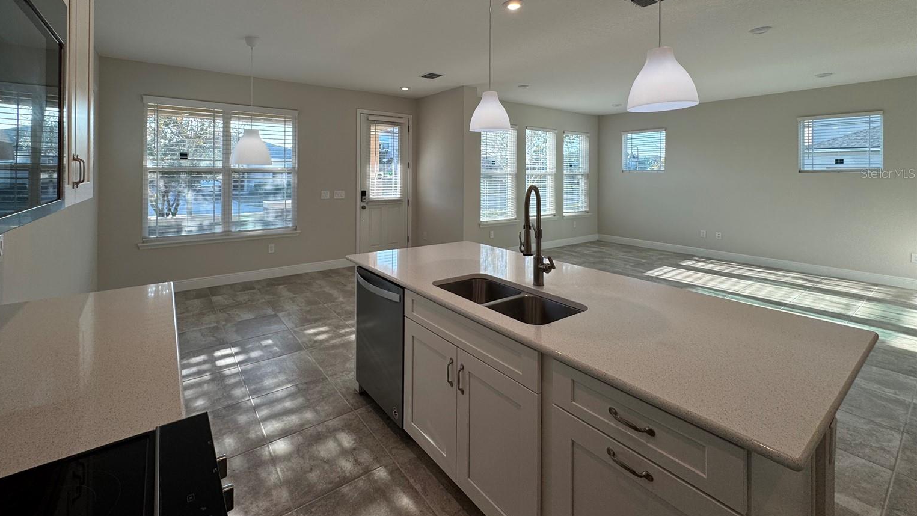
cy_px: 173
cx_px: 437
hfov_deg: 99.3
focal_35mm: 16
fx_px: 389
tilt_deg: -0.1
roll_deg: -1.1
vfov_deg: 65.4
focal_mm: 2.22
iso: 40
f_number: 2.2
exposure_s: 1/197
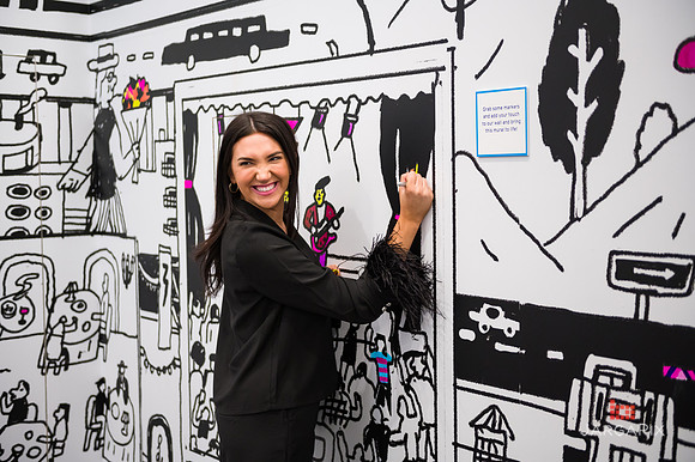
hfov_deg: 39.6
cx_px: 348
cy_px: 231
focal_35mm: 50
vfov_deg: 27.0
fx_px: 965
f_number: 3.2
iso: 1600
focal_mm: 50
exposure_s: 1/100
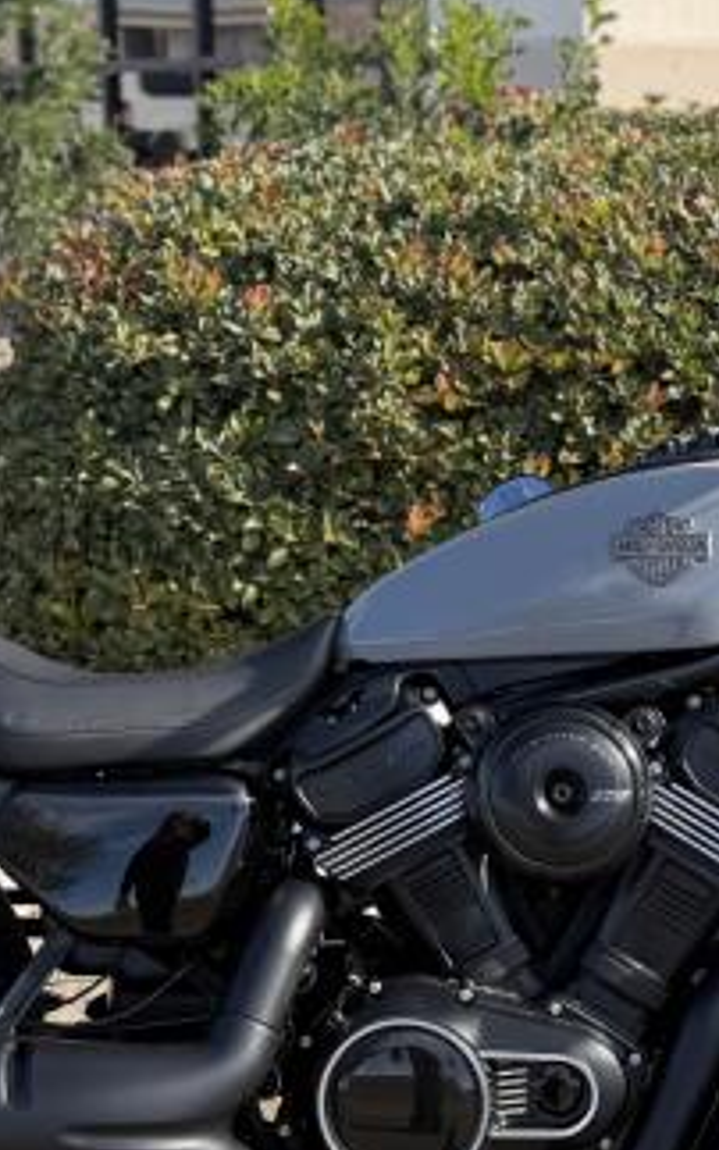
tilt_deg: -15.6
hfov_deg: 20.6
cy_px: 641
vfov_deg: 32.4
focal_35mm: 63
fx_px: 1974
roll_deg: +0.0
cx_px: 438
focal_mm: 6.76
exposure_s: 1/1585
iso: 80
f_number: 1.78
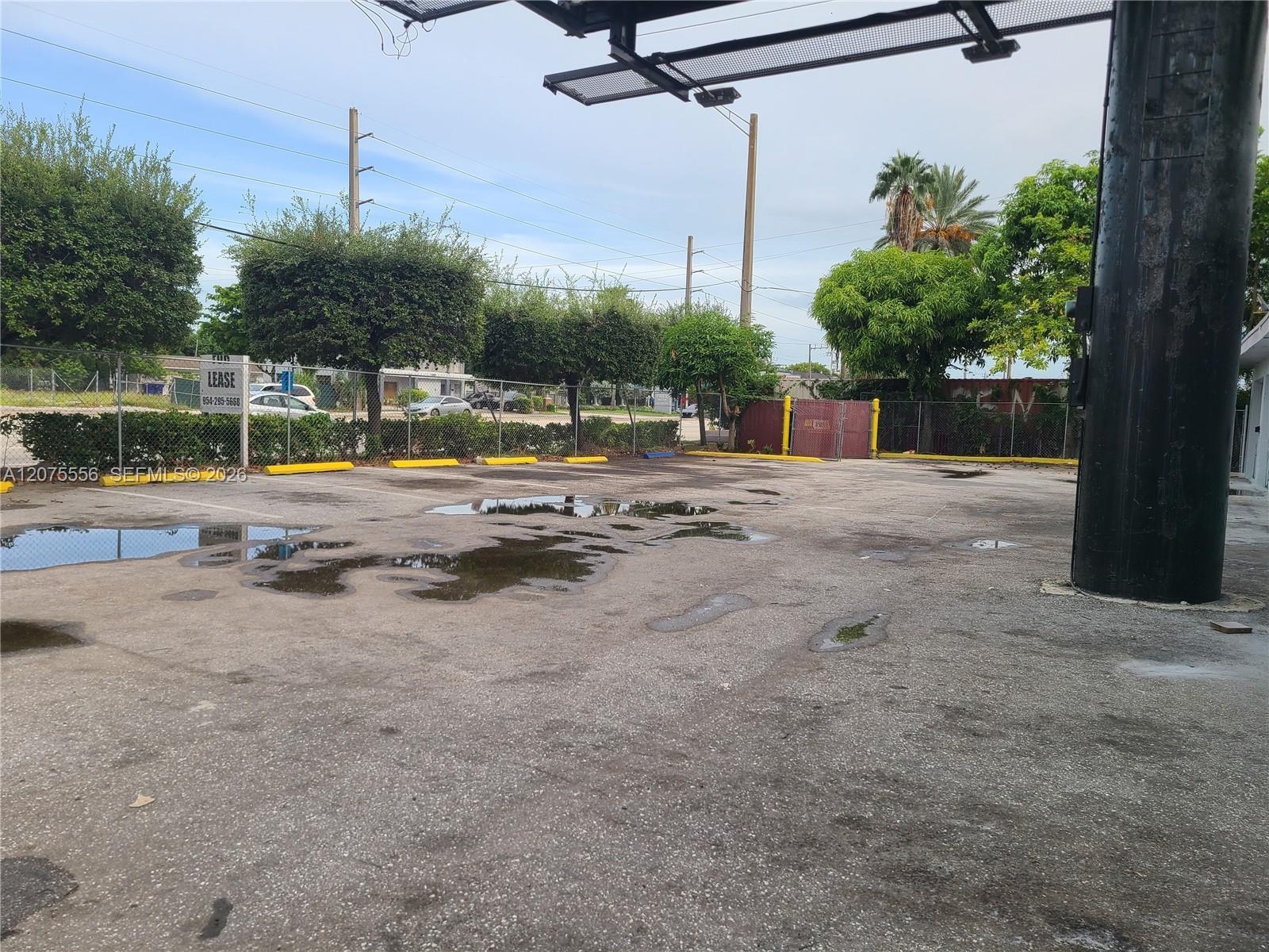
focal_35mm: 26
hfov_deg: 67.3
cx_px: 634
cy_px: 476
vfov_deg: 53.1
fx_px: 953
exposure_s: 1/696
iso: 40
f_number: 1.8
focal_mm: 5.4
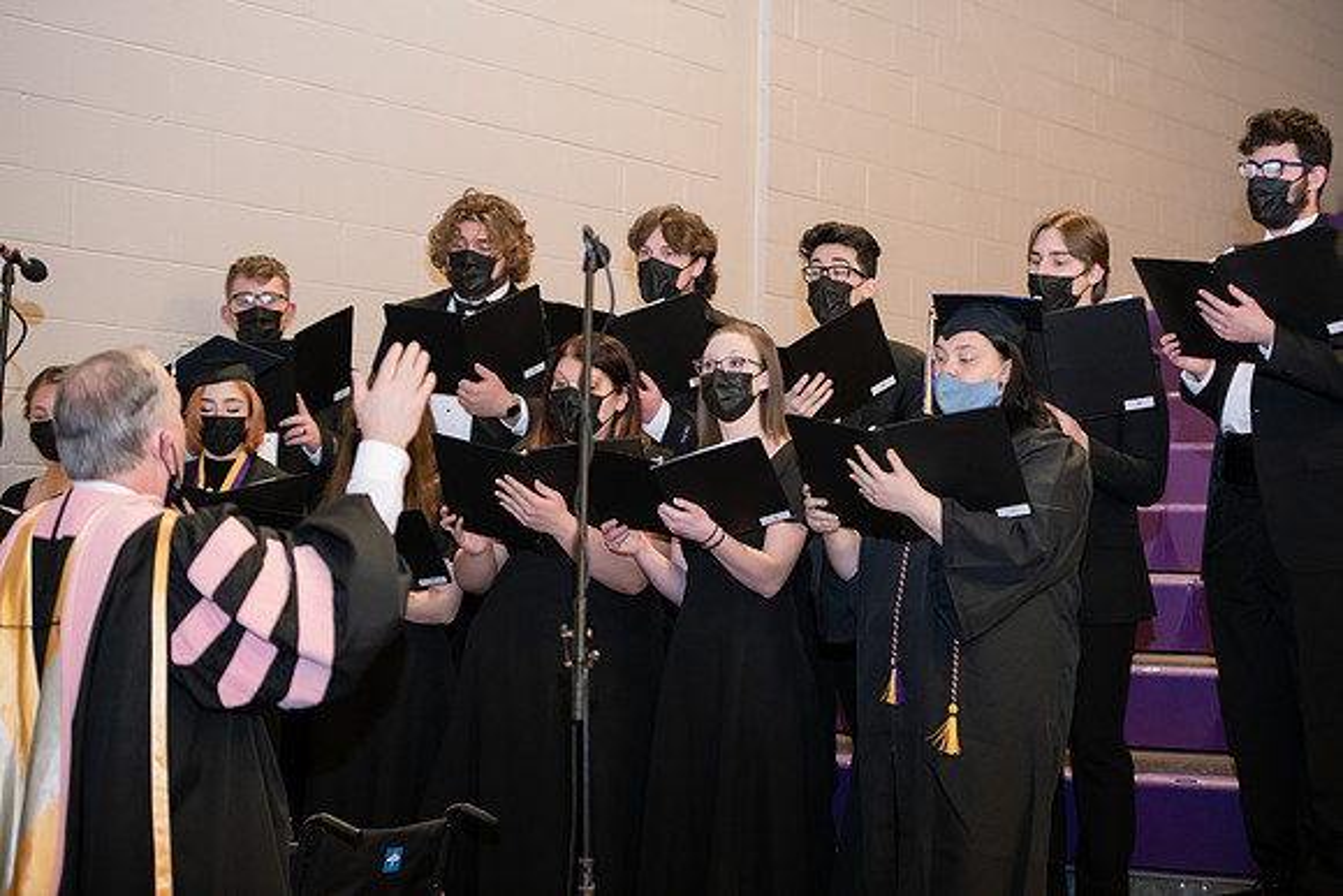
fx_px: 3060
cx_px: 672
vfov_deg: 16.7
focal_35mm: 82
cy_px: 448
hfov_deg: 24.8
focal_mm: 82
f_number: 3.2
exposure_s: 1/200
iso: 2000
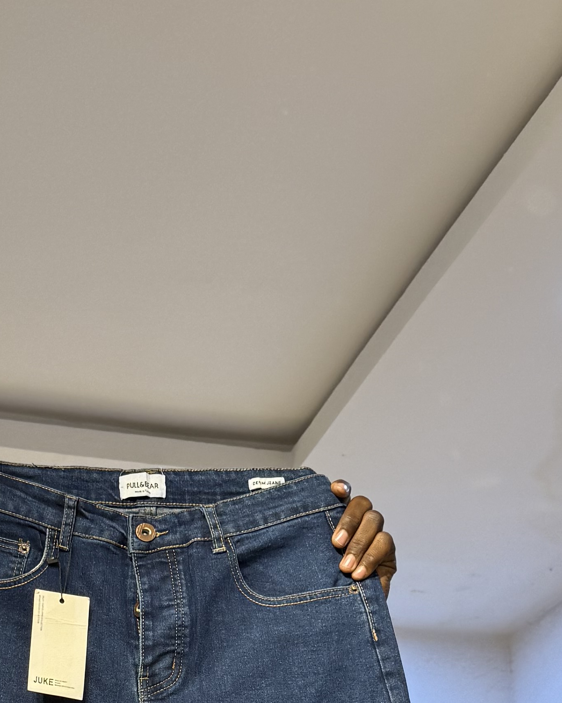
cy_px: 734
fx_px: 1622
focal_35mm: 78
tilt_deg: +17.4
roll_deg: -2.1
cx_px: 112
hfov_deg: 19.5
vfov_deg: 23.2
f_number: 1.78
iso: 80
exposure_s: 1/100
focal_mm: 6.76
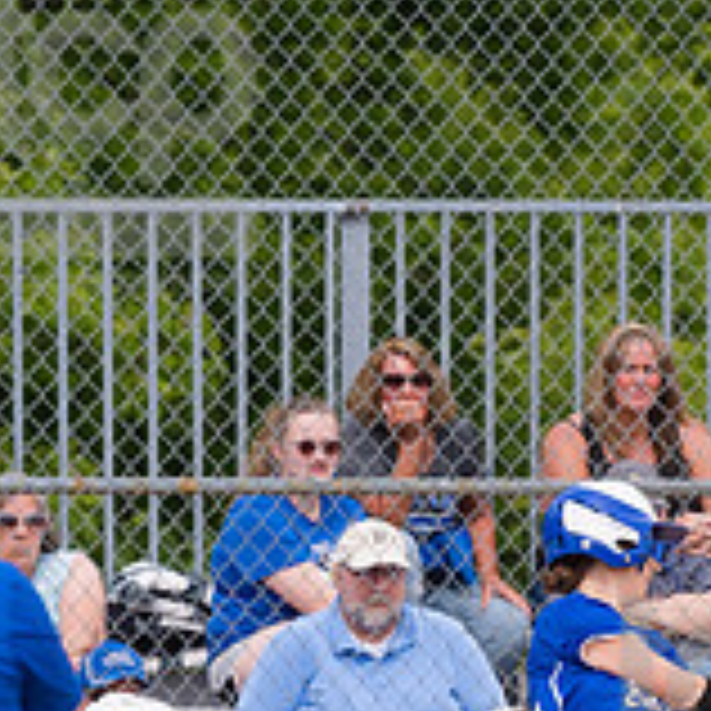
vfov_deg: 1.9
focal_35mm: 938
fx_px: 21797
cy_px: 756
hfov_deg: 1.9
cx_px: 756
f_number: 5.6
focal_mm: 200
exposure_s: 1/1600
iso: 320
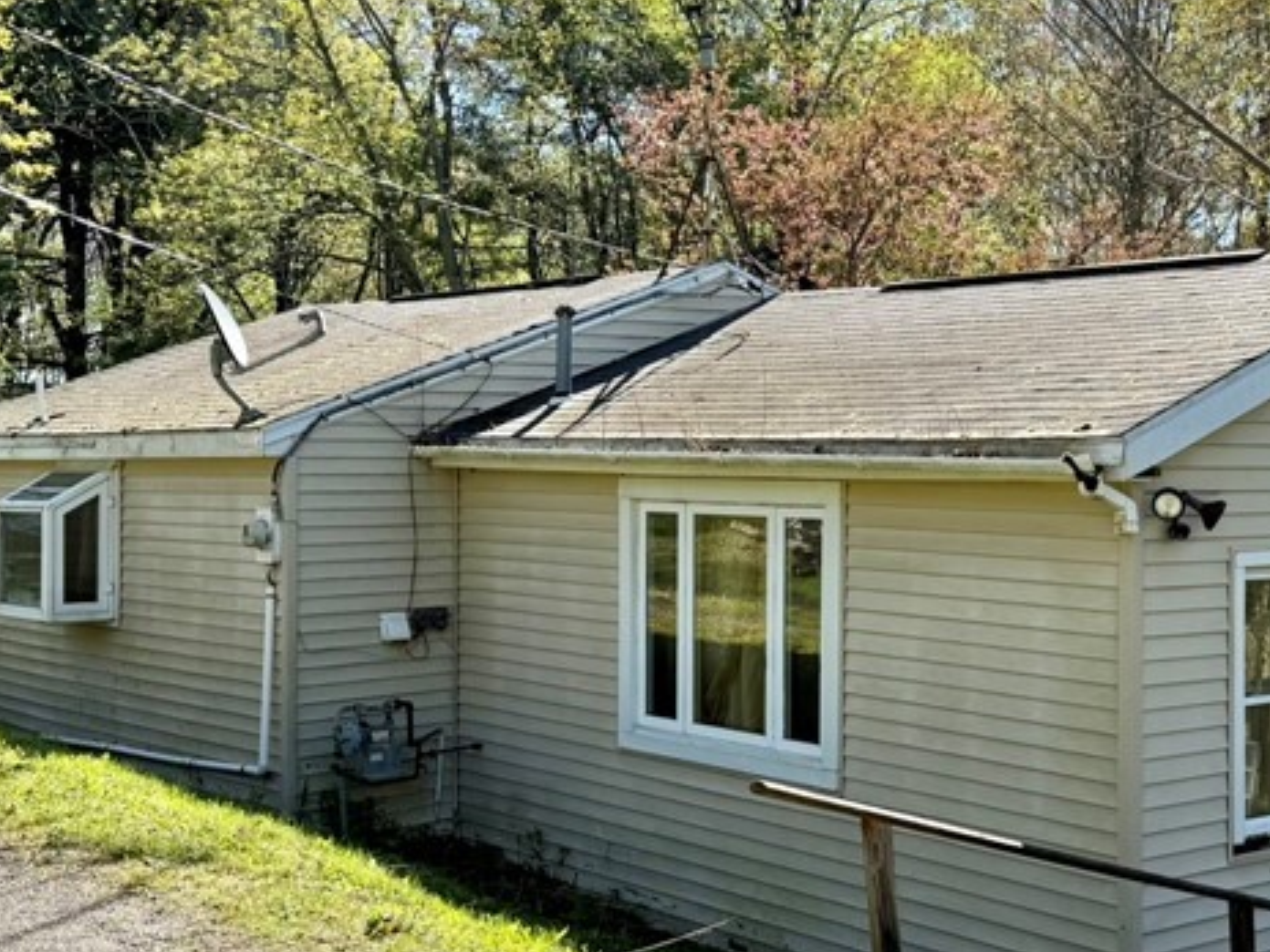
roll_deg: +0.6
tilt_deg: +0.3
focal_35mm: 53
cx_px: 895
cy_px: 454
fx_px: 1944
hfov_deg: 35.6
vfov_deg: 27.5
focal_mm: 6.76
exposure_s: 1/2703
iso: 100
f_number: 1.78
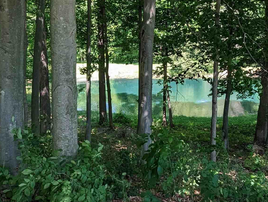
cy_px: 73
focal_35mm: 43
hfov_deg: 43.8
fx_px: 333
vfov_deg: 33.5
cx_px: 147
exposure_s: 1/151
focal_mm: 2.35
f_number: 2.2
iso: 44
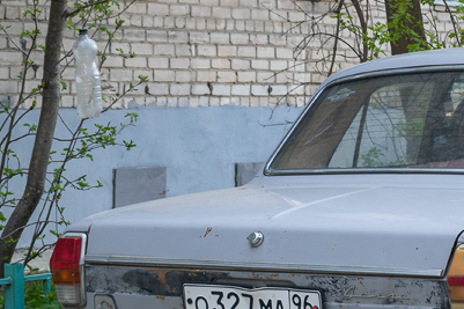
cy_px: 91
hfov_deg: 15.0
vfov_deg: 10.2
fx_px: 1726
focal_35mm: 134
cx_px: 491
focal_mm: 28
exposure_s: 1/100
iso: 100
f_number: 5
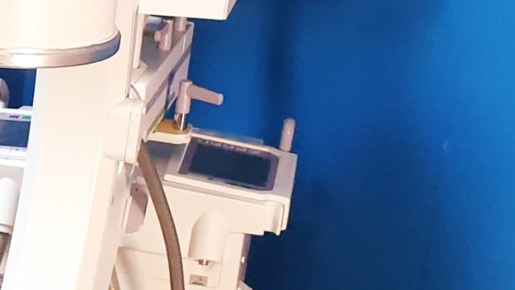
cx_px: -614
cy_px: 72
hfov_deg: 13.6
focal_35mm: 126
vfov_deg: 9.6
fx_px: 1721
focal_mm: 4.3
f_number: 2.4
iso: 200
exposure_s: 1/50
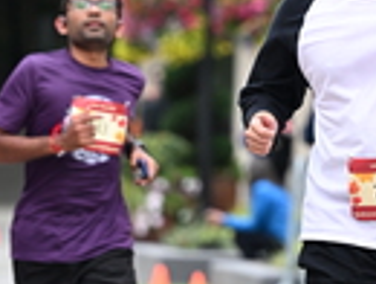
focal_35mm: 527
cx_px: 418
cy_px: -12
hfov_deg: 3.7
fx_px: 5735
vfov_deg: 2.8
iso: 640
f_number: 2.8
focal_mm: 130
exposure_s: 1/1600
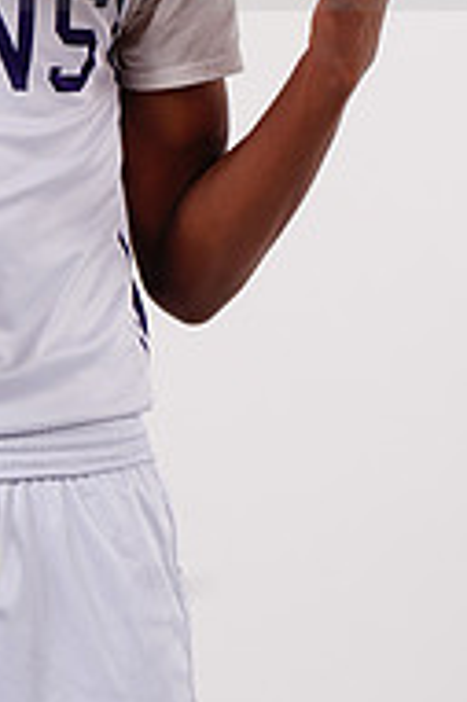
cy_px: -107
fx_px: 10682
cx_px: -28
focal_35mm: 548
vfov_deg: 3.8
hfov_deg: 2.5
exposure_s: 1/500
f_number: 9
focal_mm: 180
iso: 200
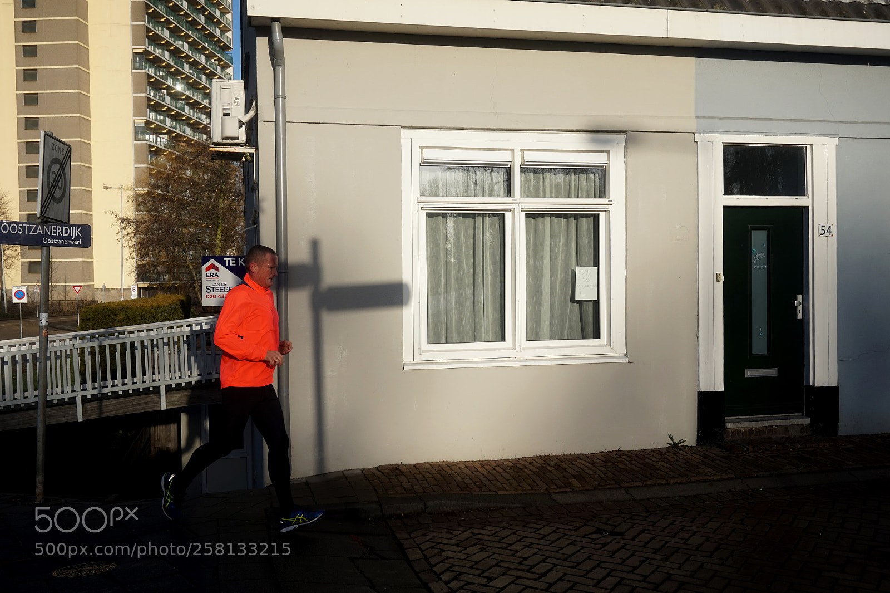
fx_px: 852
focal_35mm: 34
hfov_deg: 55.1
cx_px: 445
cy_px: 296
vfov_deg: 38.3
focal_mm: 23
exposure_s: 1/640
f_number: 5.6
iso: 100
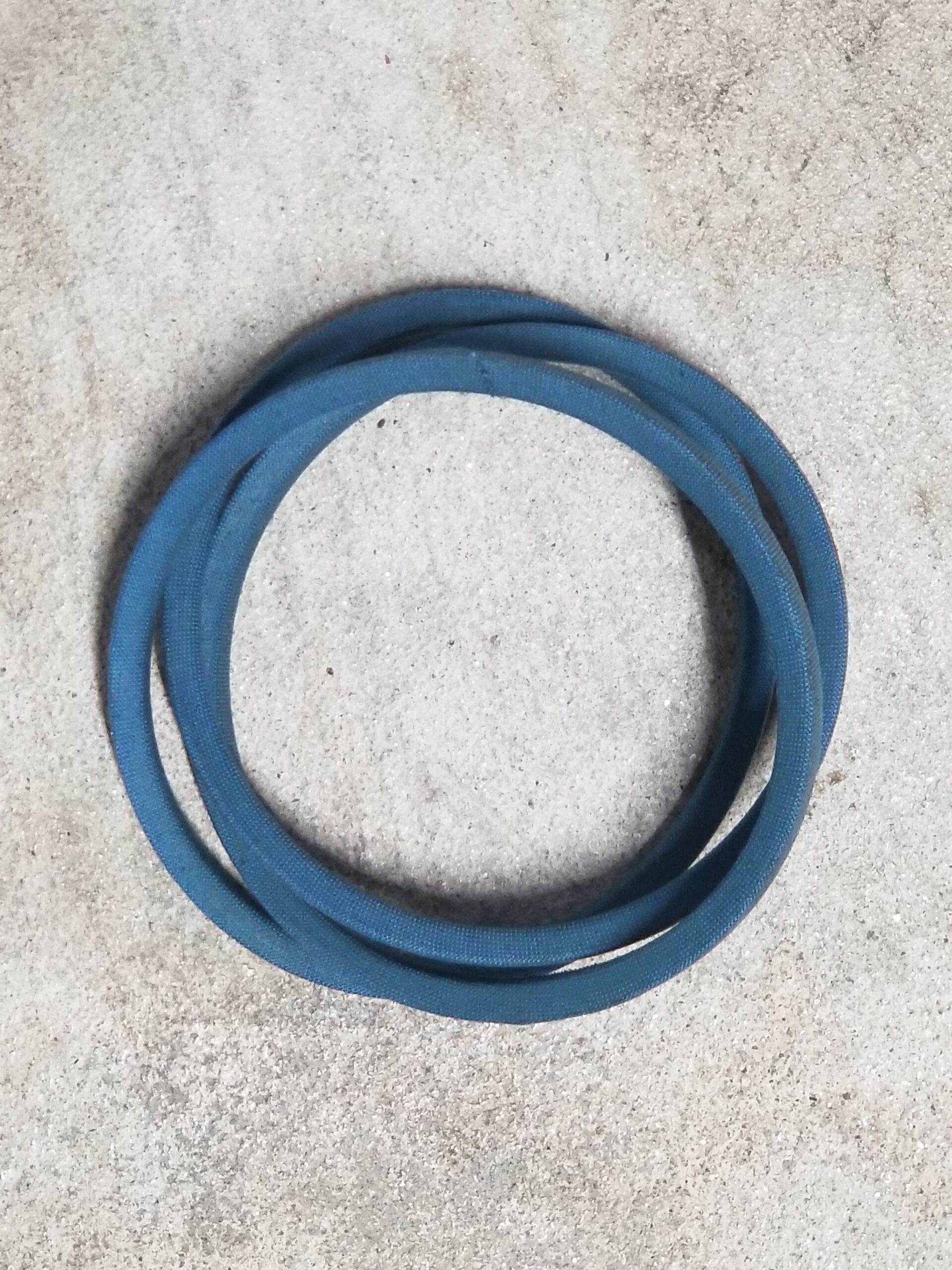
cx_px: 476
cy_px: 635
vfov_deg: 36.8
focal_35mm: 52
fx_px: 1907
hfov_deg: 28.0
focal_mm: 6
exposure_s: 1/15
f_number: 2.4
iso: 200
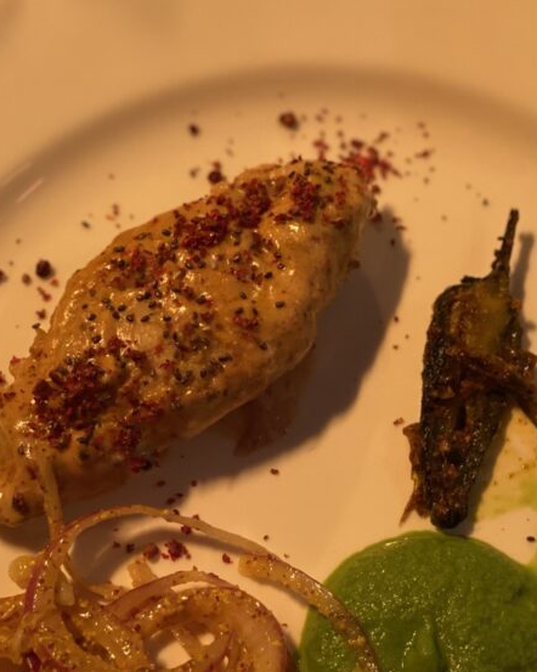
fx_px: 1868
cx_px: 277
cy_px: 485
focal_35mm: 94
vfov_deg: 20.3
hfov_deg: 16.4
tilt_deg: -68.2
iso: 160
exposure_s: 1/33
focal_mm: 6
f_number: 2
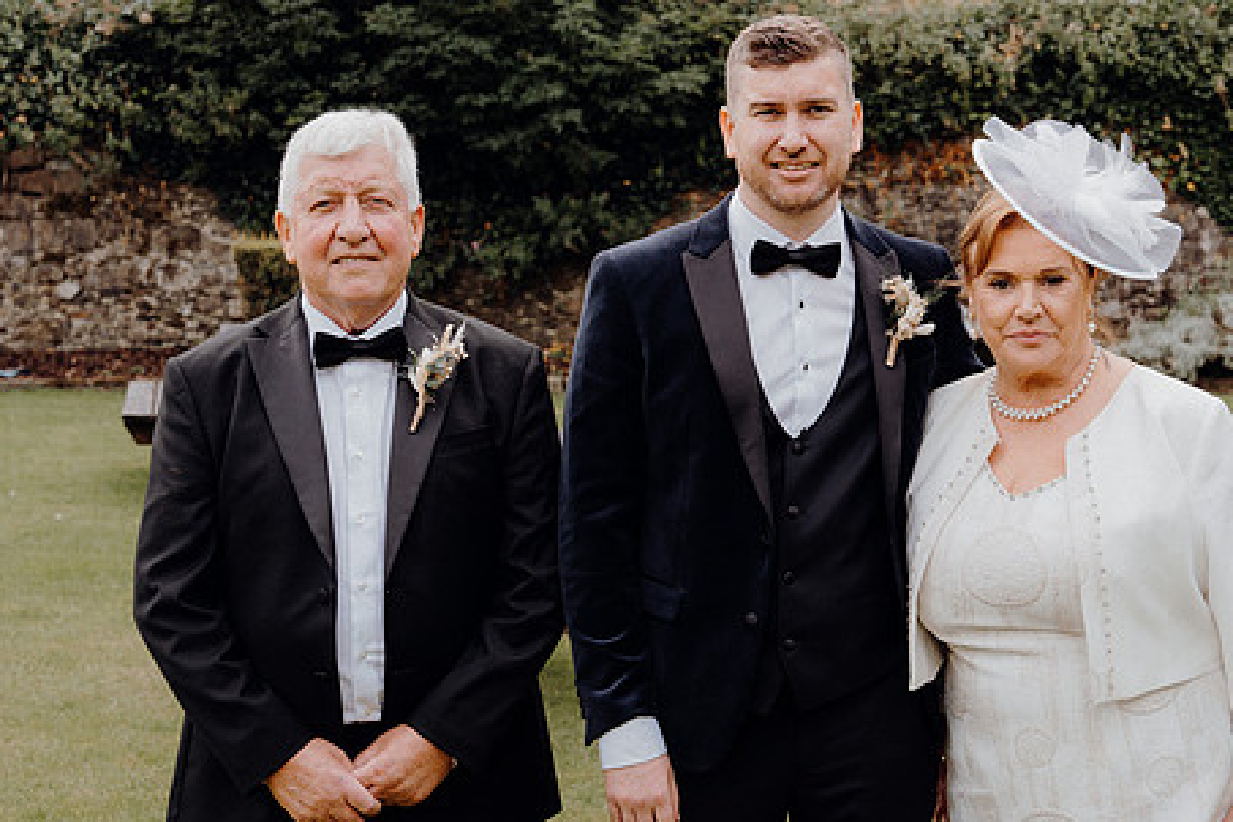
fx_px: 2500
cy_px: 396
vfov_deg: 18.7
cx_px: 781
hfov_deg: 27.6
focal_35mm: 73
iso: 160
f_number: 6.3
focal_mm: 57
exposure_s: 1/160
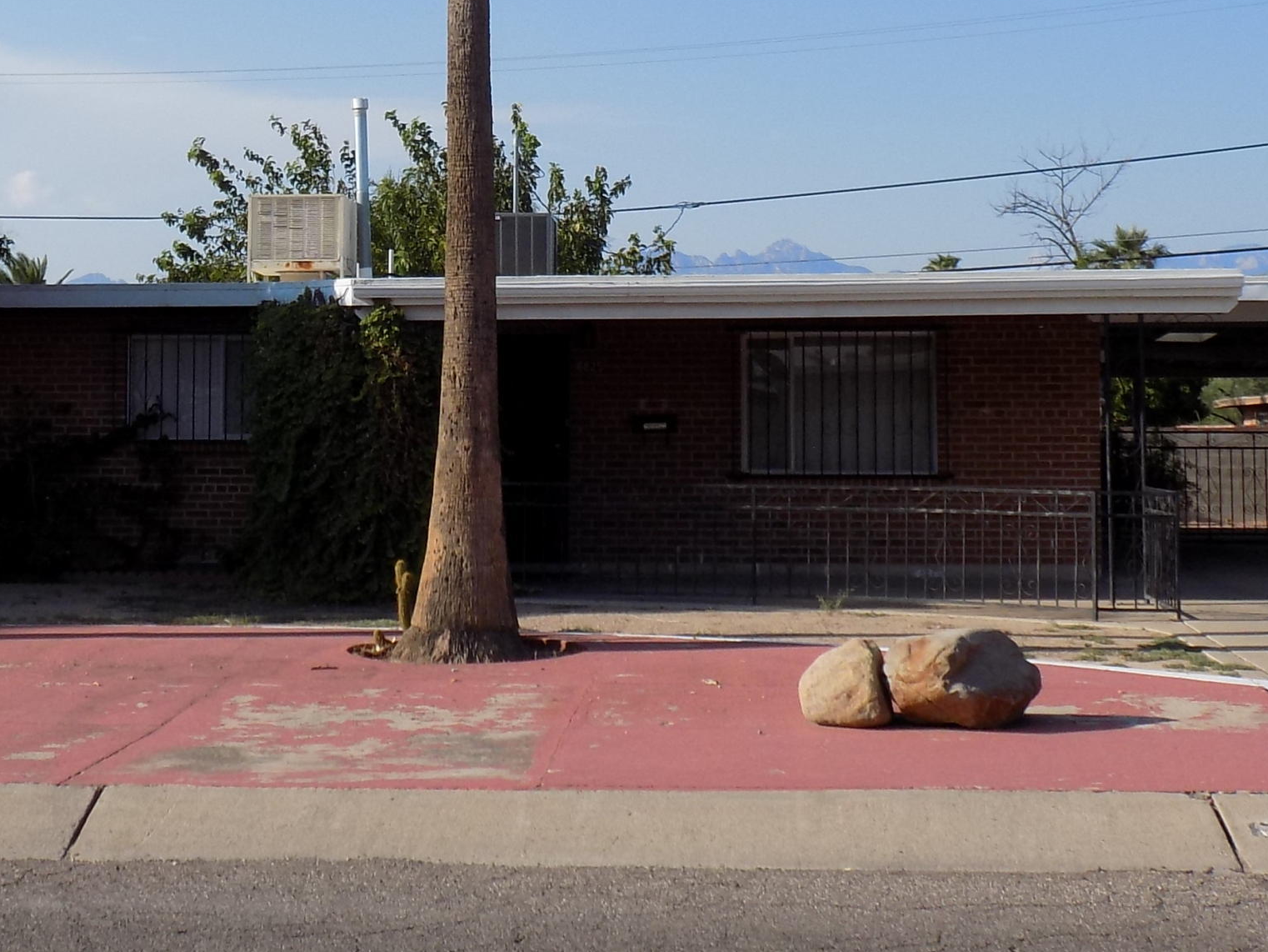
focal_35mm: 67
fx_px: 2455
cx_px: 514
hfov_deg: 28.9
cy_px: 238
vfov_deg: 21.7
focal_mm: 6.1
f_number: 3.4
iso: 80
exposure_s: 1/1000
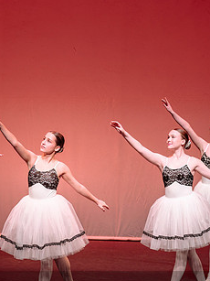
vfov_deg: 8.9
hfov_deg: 6.7
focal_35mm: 222
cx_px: 50
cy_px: 176
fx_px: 1797
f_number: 2.8
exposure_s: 1/400
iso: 1000
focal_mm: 122
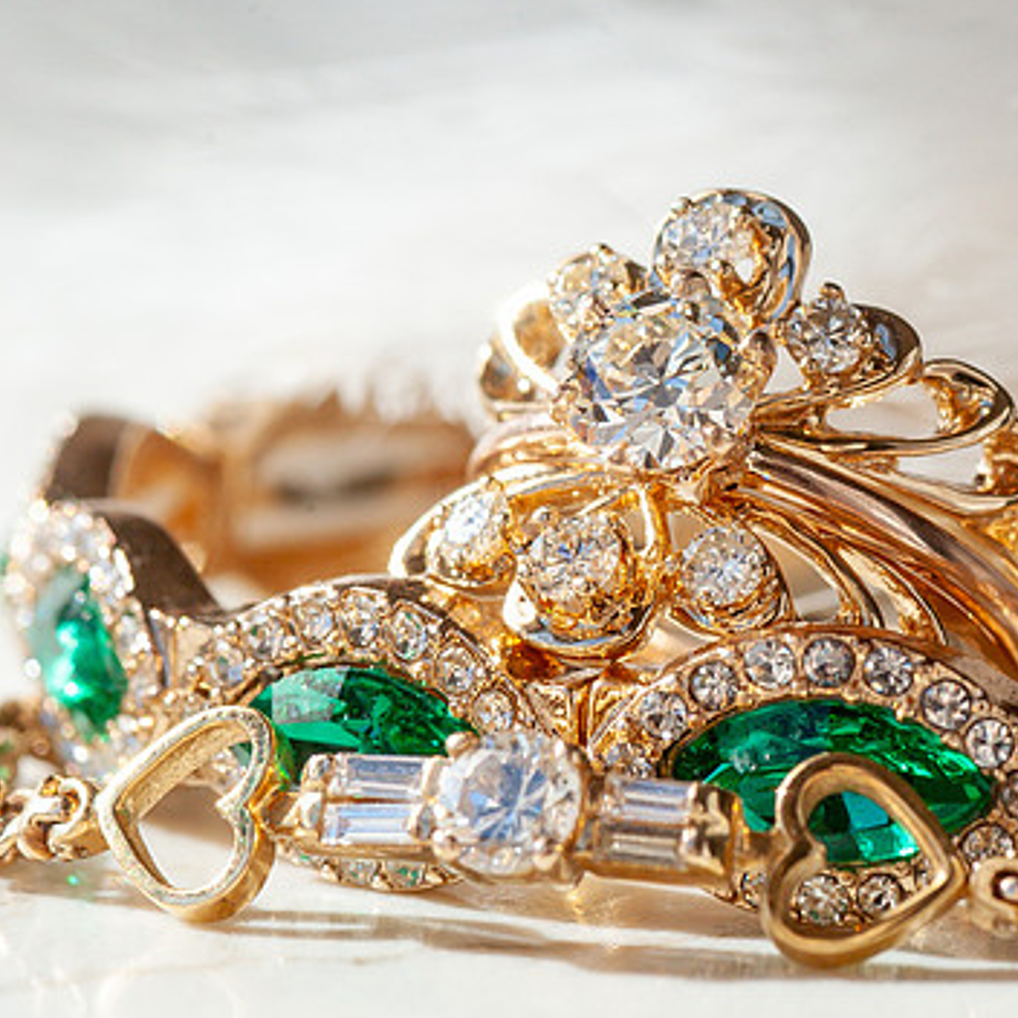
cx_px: 809
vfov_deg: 7.6
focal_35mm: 230
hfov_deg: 7.6
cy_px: 382
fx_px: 7653
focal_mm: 105
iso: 640
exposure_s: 1/200
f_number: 11
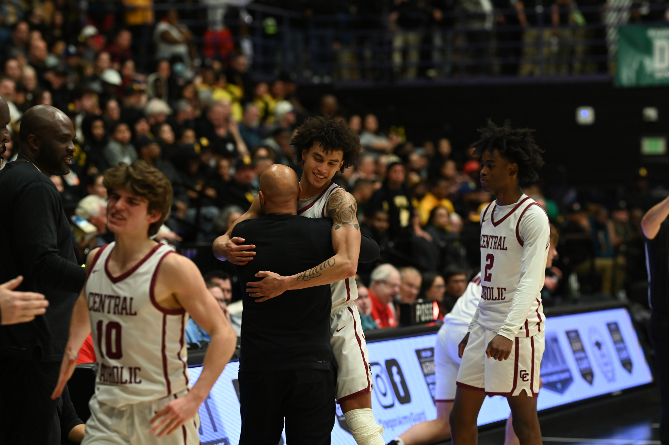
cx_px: 334
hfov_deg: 15.2
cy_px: 222
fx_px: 2507
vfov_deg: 10.1
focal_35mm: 135
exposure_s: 1/640
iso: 2500
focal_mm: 135
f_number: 2.8
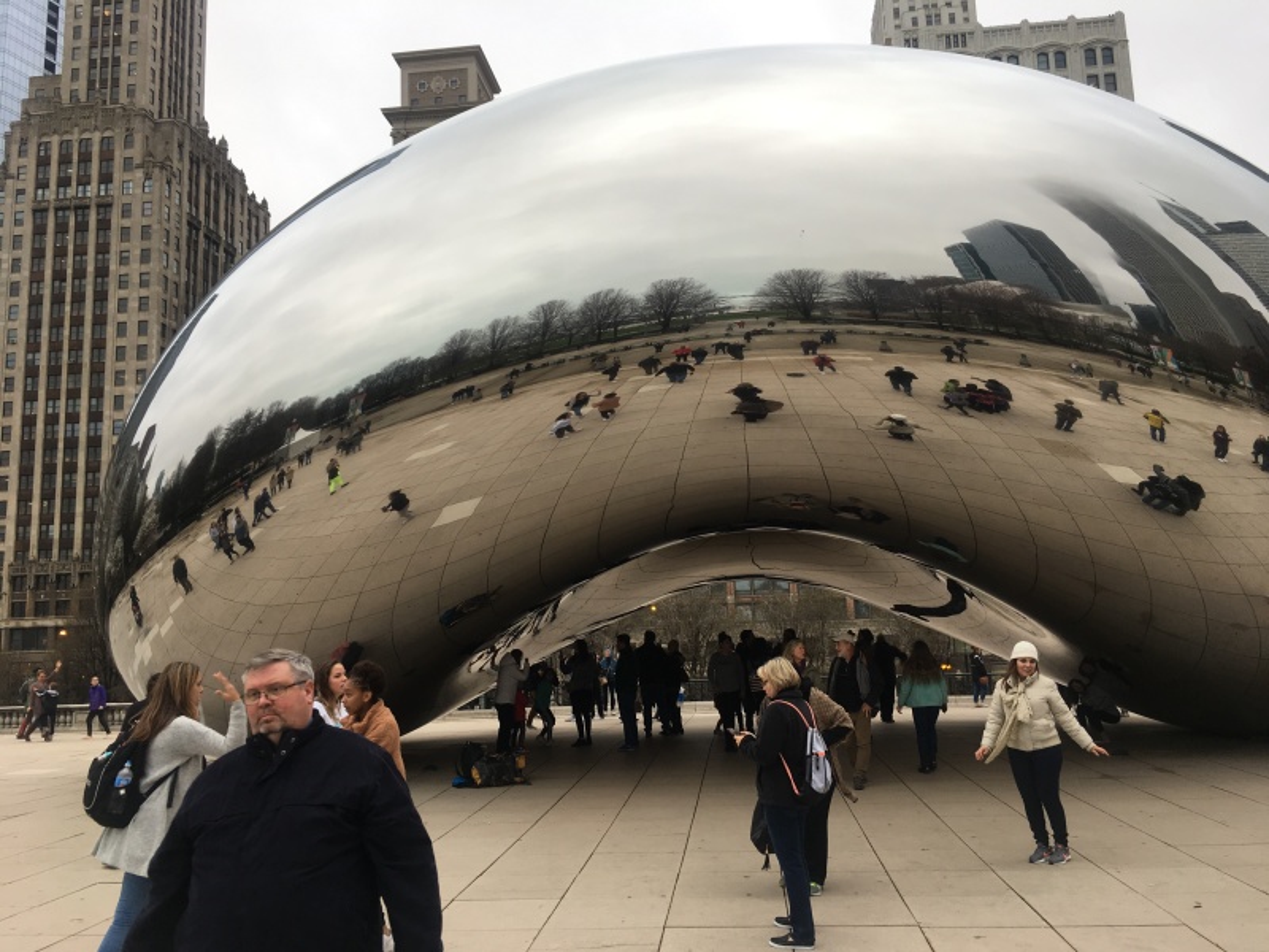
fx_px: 1063
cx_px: 634
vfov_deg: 48.2
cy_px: 476
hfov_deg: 61.7
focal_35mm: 29
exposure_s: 1/120
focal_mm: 4.15
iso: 25
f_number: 2.2
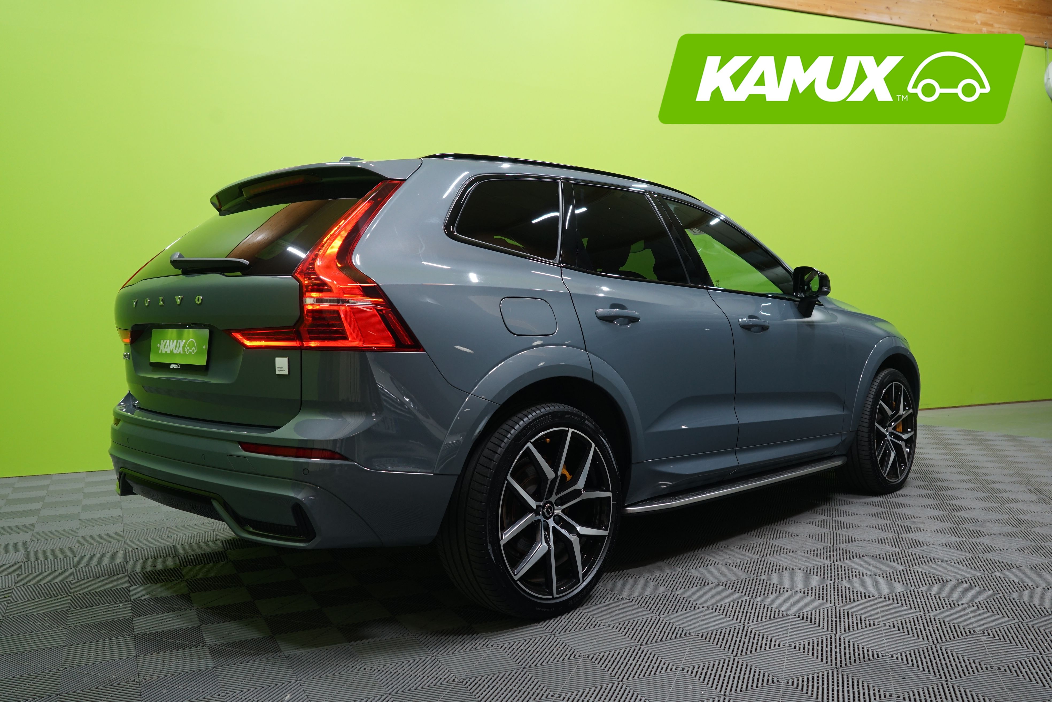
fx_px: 847
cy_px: 351
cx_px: 526
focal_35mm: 29
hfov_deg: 63.7
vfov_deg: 45.0
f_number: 5.6
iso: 800
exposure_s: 1/20
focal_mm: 29
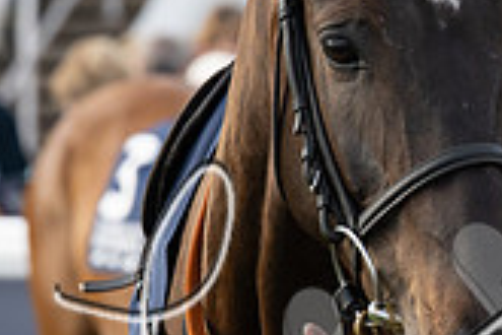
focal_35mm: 551
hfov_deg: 3.7
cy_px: 180
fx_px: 7683
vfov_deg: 2.5
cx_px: 615
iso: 400
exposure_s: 1/800
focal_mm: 105
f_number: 4
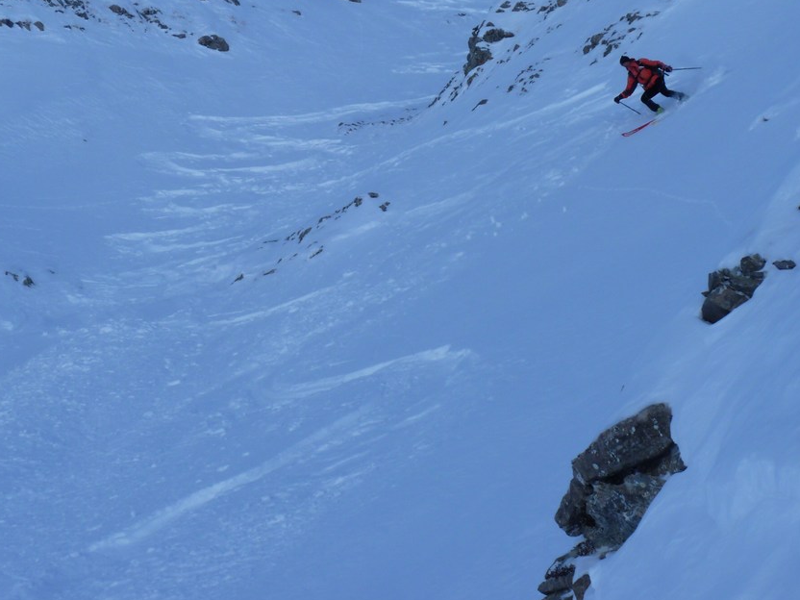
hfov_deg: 22.2
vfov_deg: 16.7
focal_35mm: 88
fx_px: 2034
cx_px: 365
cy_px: 177
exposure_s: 1/400
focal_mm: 10.8
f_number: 5.6
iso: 80
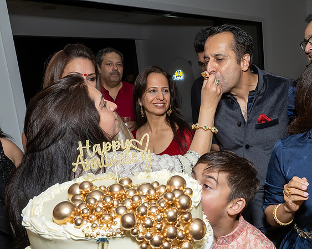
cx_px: 220
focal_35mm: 36
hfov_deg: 48.6
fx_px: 336
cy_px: 135
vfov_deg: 40.7
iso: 1000
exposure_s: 1/250
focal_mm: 18
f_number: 8
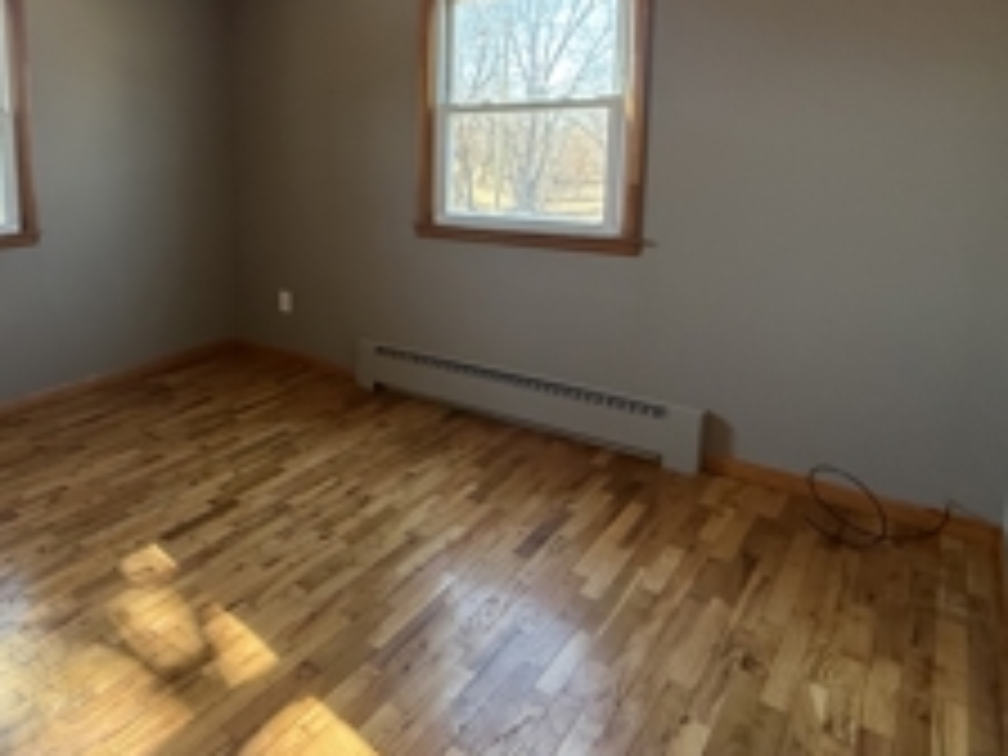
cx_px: 256
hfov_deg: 65.3
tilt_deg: -7.3
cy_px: 248
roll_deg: +0.4
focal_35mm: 25
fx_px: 728
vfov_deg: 53.7
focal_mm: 2.22
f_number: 2.2
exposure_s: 1/99
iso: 250
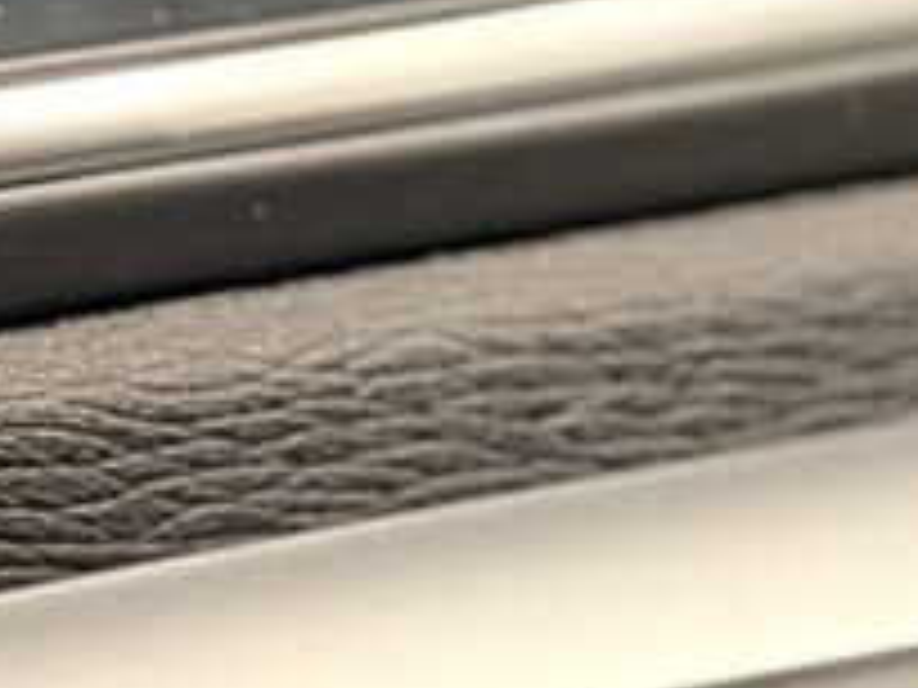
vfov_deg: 5.5
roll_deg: +1.1
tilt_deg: -15.8
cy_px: -823
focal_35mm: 261
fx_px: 6922
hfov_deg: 7.5
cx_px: -99
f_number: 1.6
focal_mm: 5.96
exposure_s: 1/30
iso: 250
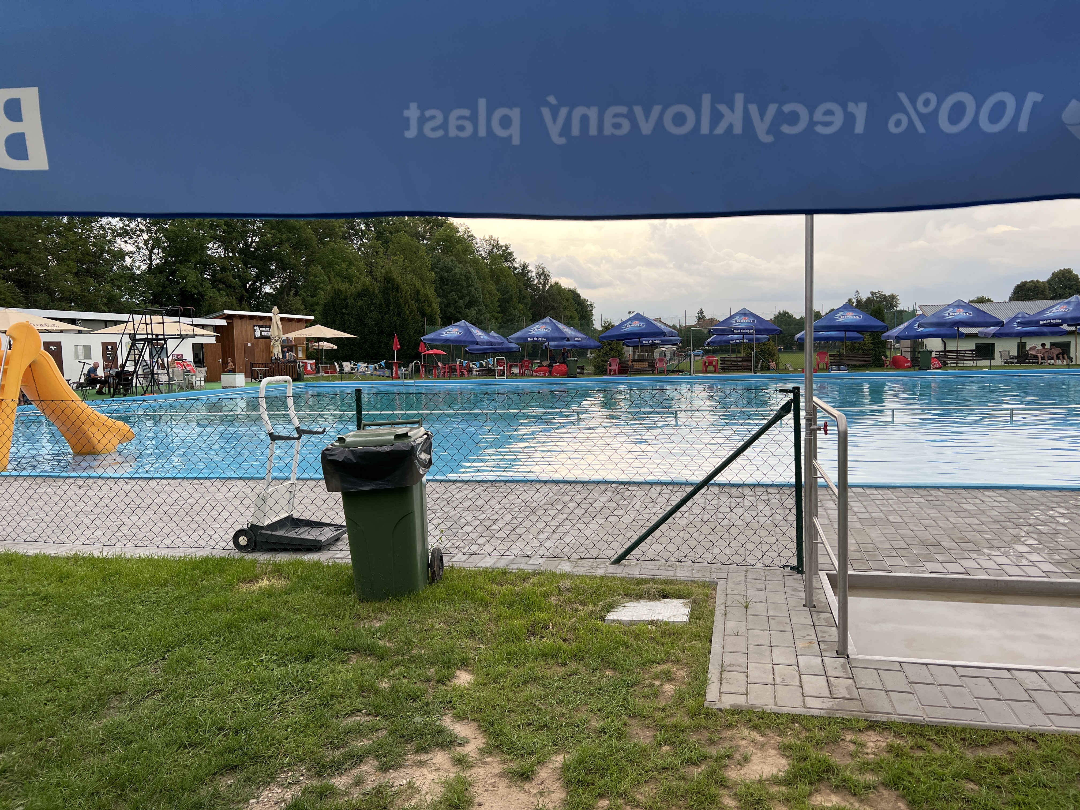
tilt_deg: -4.3
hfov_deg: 67.3
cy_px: 405
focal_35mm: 26
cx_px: 540
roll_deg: +1.7
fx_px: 811
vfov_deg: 53.1
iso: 50
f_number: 1.5
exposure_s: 1/639
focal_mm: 5.7
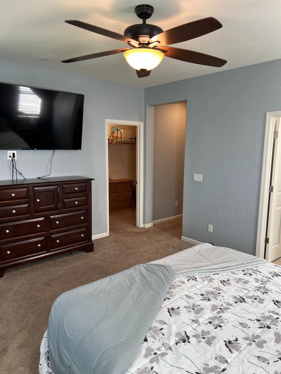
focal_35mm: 26
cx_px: 140
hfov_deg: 53.1
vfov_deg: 67.3
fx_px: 281
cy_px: 187
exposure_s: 1/120
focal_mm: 5.7
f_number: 1.5
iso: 100
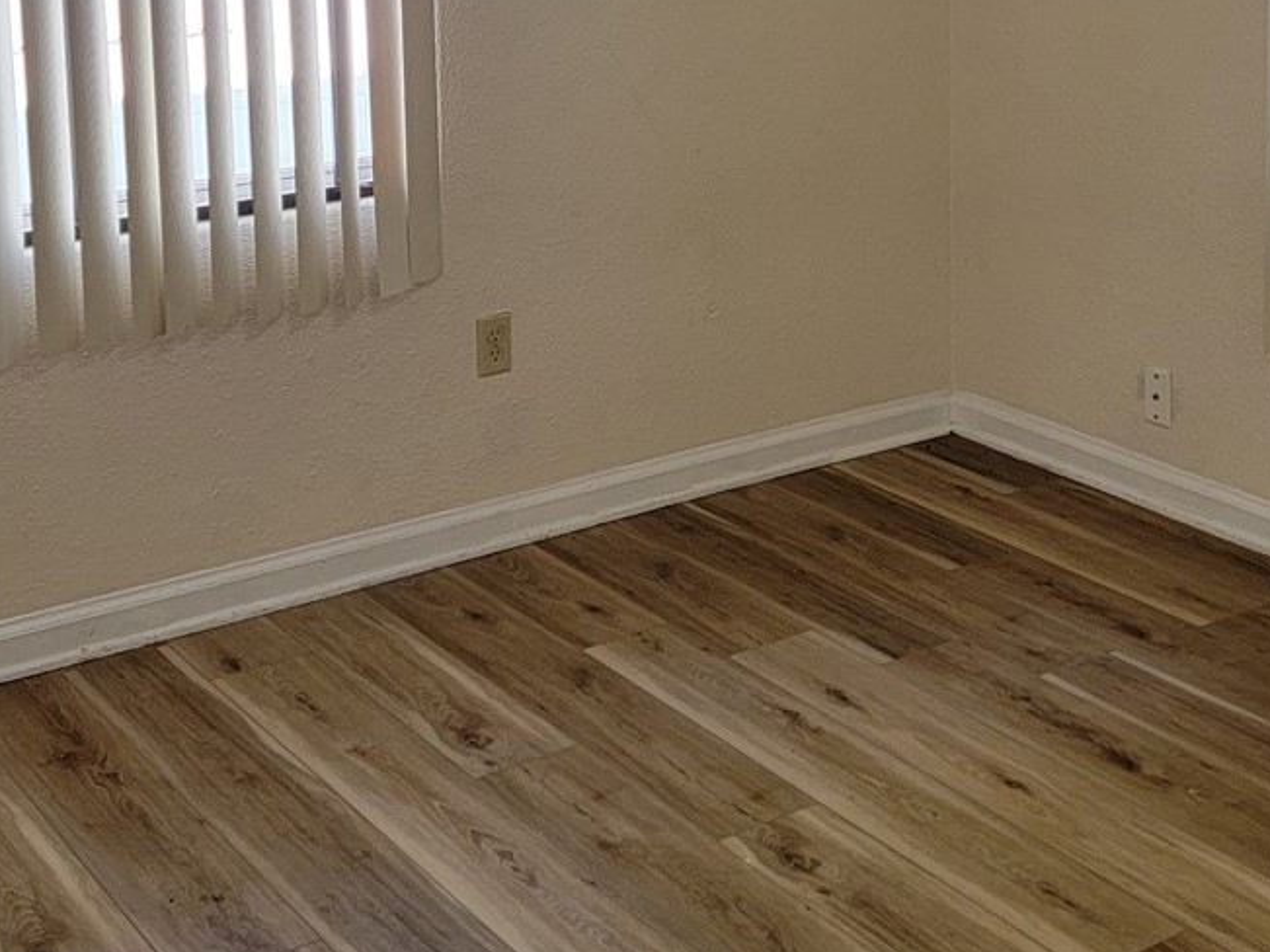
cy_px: 55
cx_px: 794
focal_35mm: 59
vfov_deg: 24.0
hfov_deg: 32.6
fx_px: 2164
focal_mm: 6.7
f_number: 1.8
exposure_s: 1/120
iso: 160
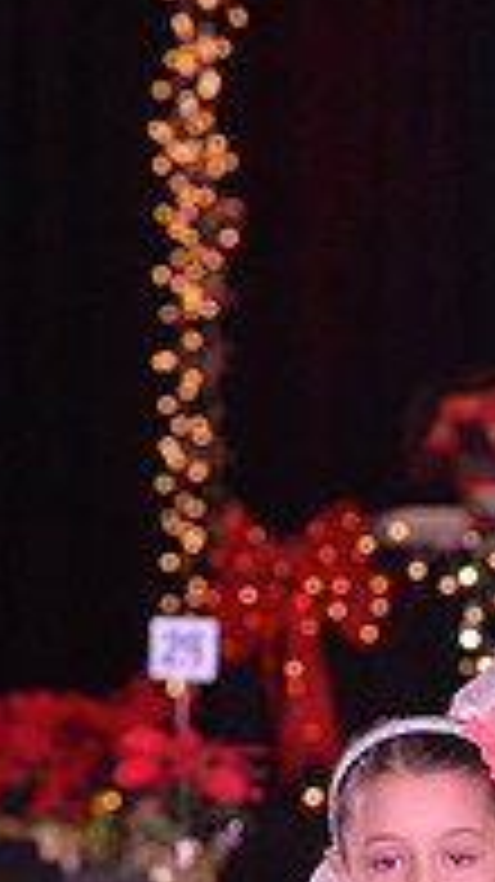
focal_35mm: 403
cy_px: 1269
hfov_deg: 3.0
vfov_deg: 5.3
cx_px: 574
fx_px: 9420
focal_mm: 130
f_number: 6.3
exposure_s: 1/250
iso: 2000
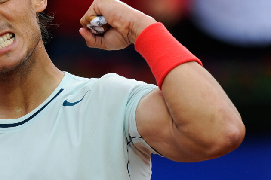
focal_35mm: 650
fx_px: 4889
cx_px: 53
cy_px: 62
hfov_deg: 3.2
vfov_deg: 2.1
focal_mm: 400
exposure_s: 1/2000
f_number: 4
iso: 1000
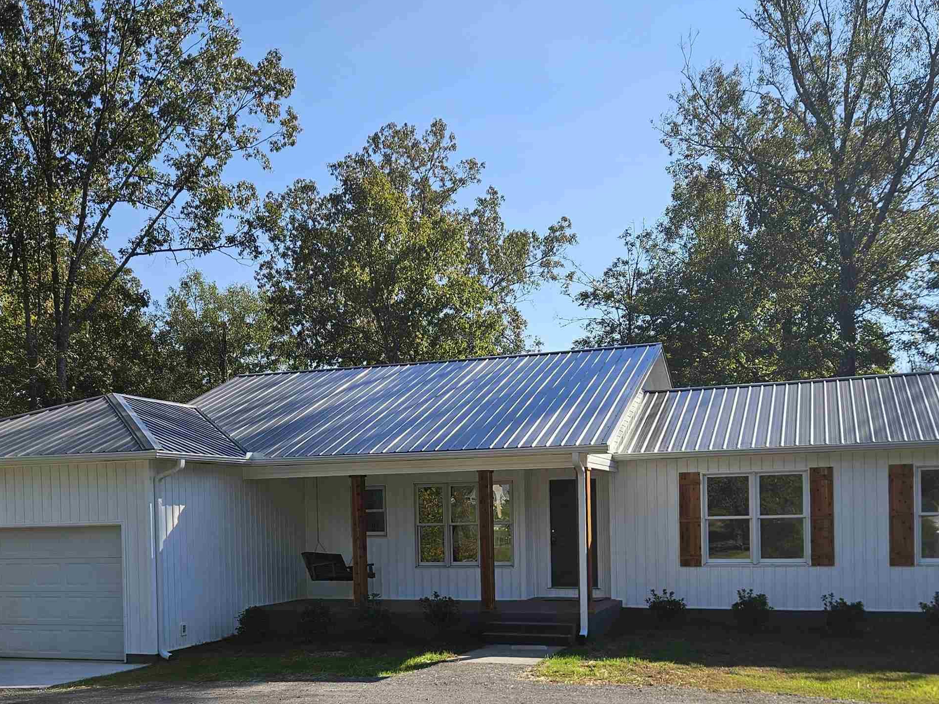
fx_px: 1004
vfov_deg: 37.7
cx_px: 454
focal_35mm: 37
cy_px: 524
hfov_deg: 50.1
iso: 25
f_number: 1.8
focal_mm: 5.4
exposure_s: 1/1737
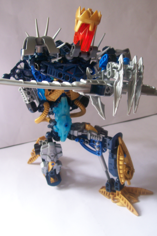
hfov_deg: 35.0
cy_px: 119
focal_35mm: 38
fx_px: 249
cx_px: 84
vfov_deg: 50.7
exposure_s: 1/32
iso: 80
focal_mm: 6
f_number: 2.7
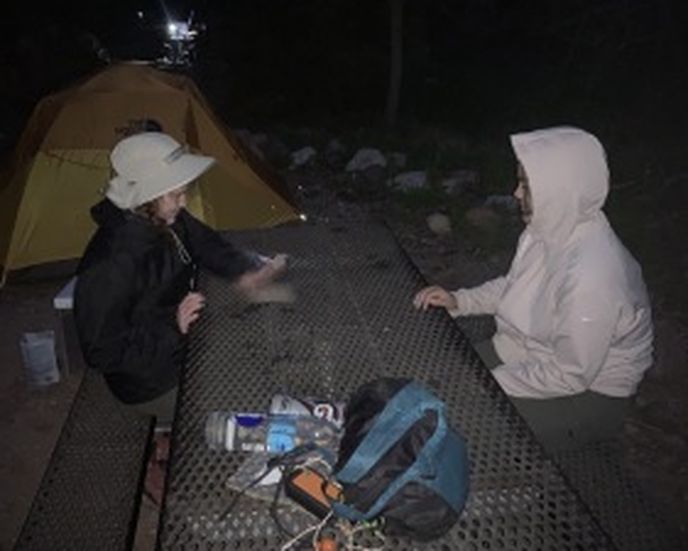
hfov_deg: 54.1
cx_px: 306
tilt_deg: -21.7
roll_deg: -0.8
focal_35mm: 33
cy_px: 267
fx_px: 672
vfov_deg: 44.6
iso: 500
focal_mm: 4.25
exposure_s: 1/4
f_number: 1.8
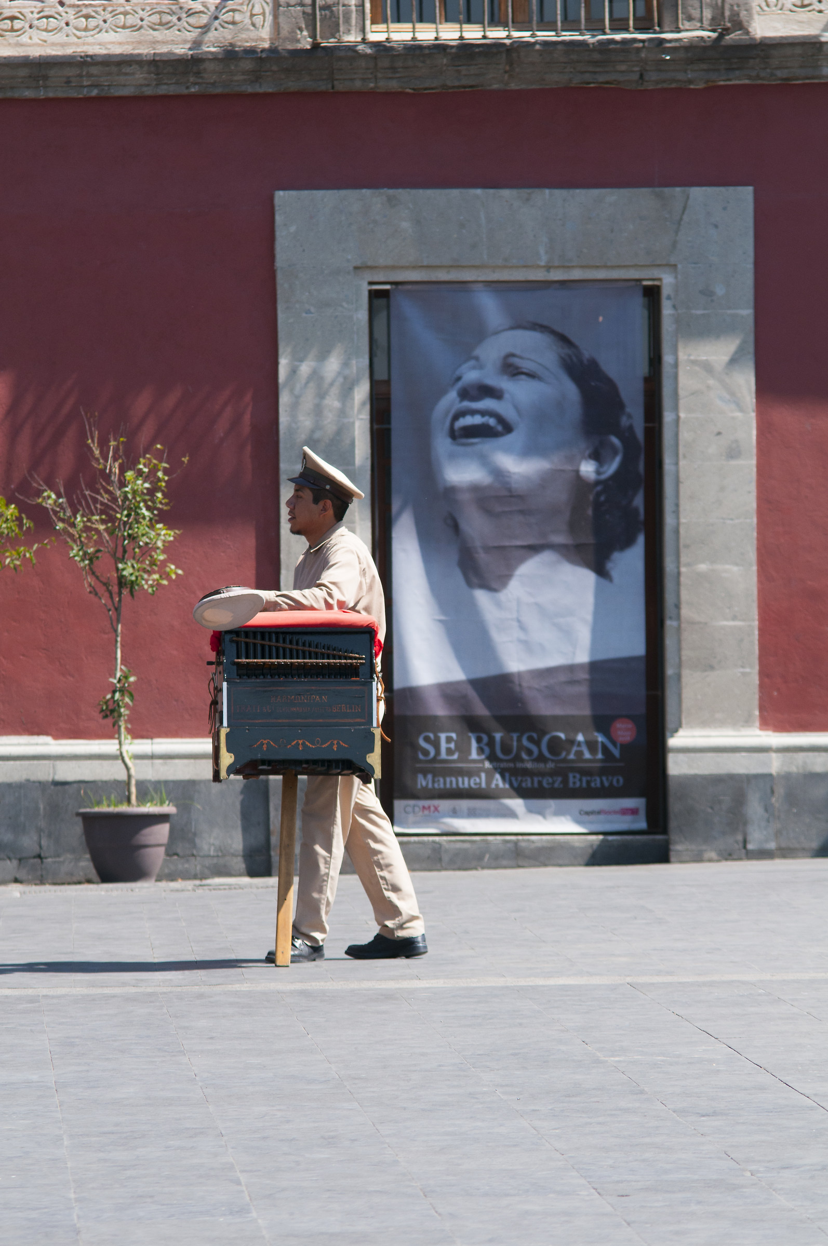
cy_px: 623
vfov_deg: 27.0
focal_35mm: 75
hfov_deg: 18.1
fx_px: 2594
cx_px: 414
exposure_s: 1/1000
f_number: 2.8
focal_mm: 50
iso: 200
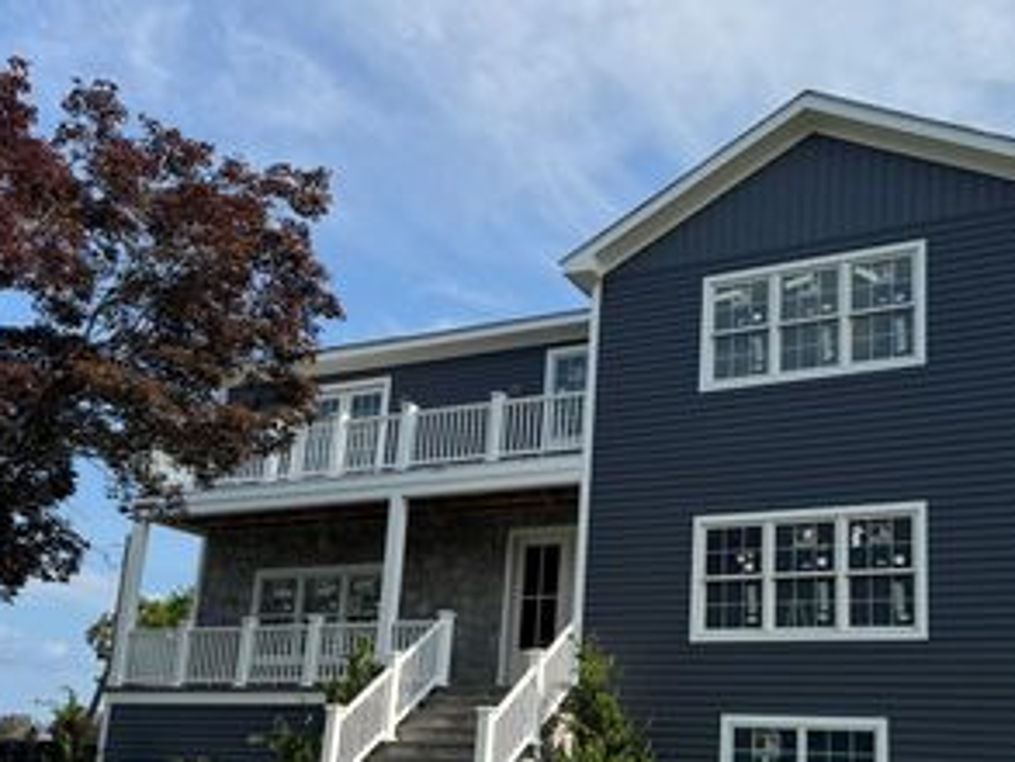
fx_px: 1203
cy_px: 511
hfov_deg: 45.5
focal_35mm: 41
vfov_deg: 34.8
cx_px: 603
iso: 80
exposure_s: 1/4049
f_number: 1.78
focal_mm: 6.76
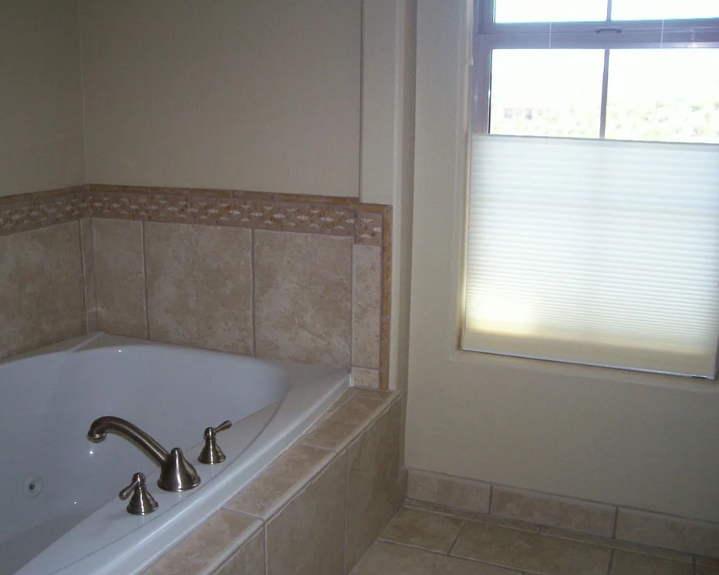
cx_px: 310
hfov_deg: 47.8
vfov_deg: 39.1
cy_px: 304
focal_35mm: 38
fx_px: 809
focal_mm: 5.6
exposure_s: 1/112
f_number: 2.7
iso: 140
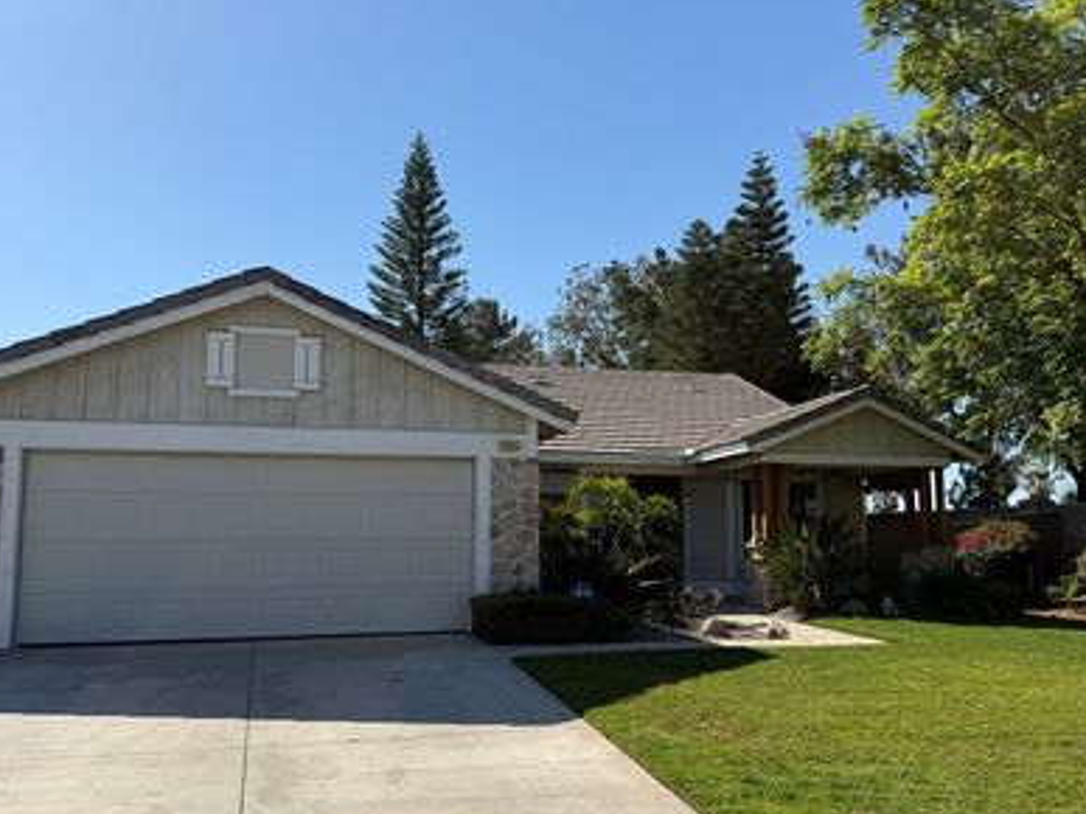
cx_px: 567
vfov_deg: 45.4
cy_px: 428
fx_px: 972
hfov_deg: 58.3
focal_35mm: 31
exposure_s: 1/5319
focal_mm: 6.76
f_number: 1.78
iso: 80
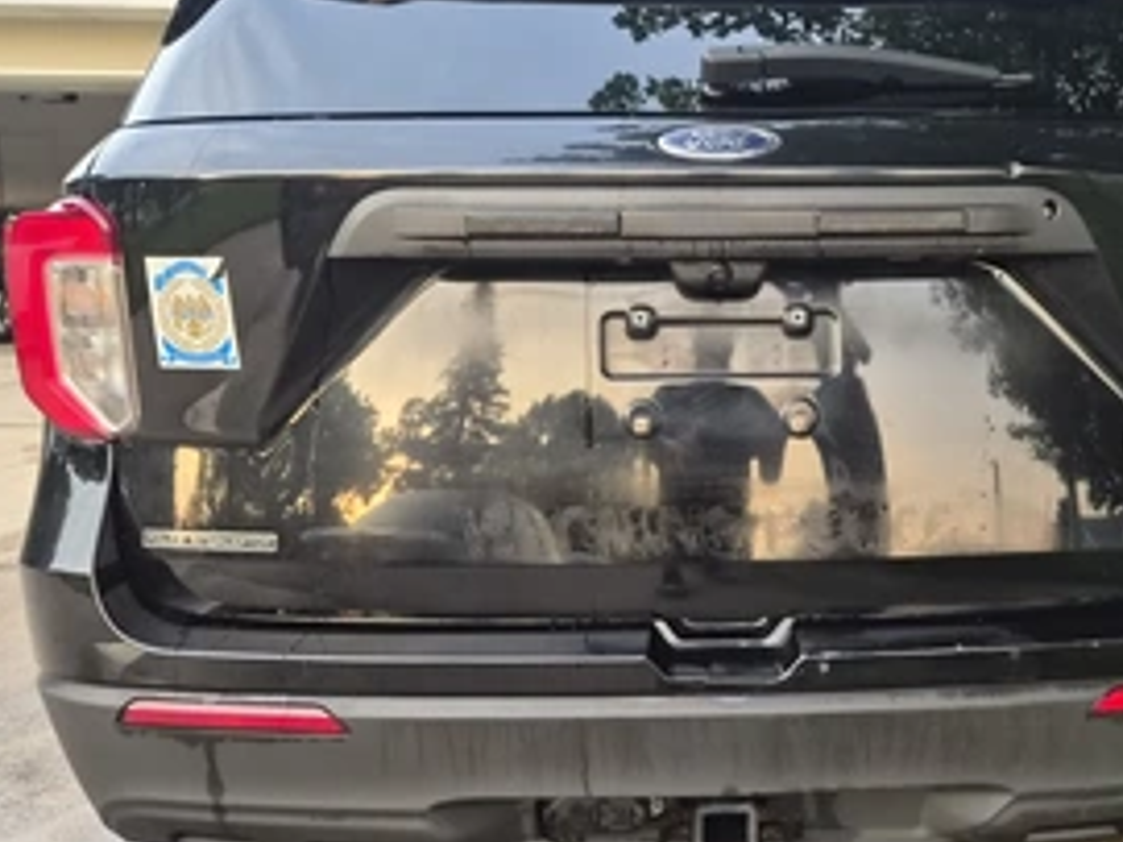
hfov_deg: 52.7
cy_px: 436
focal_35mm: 34
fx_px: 1103
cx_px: 771
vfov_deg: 41.8
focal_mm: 5.4
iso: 200
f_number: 1.8
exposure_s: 1/120
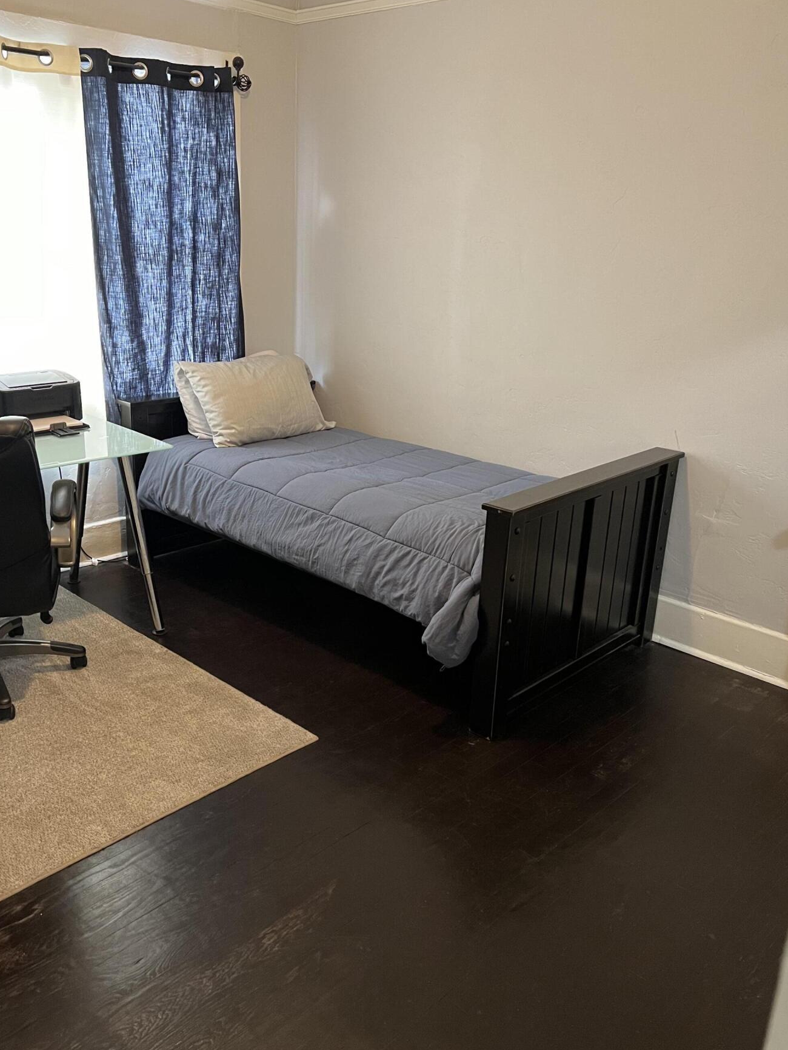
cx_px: 362
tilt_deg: -19.1
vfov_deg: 60.0
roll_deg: -1.4
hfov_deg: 46.8
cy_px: 525
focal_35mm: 30
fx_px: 910
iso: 400
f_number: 1.5
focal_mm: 5.7
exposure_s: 1/60
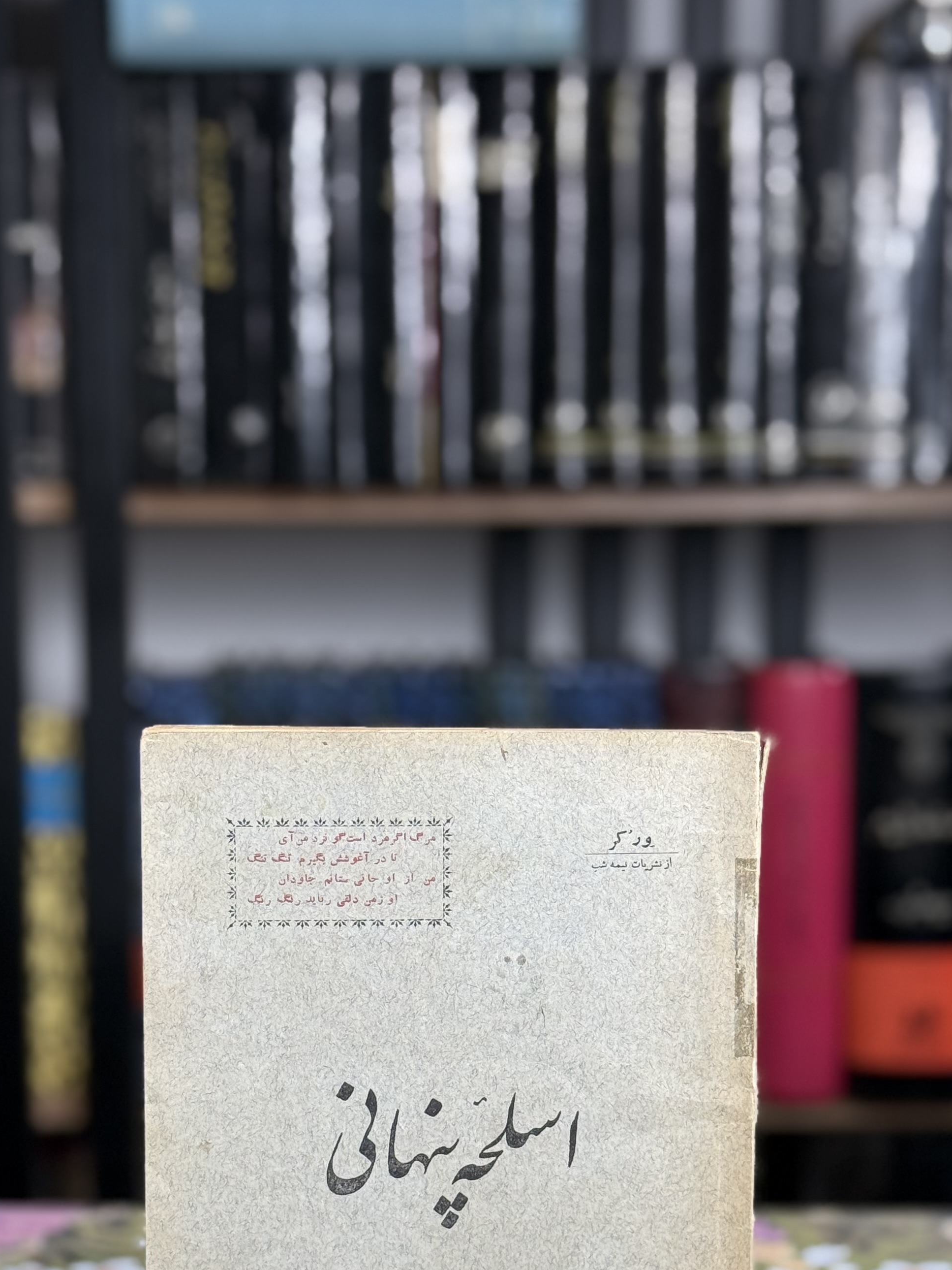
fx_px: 2750
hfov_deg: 19.6
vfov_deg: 25.8
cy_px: 871
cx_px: 416
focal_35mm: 75
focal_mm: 6.76
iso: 100
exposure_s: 1/100
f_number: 1.78
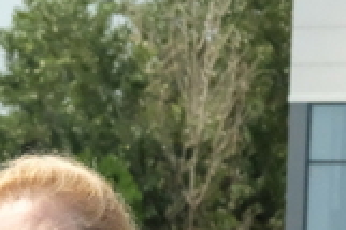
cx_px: -277
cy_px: 503
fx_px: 3092
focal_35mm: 322
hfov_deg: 6.3
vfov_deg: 4.2
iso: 12800
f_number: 9
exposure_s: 1/9000
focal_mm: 46.3
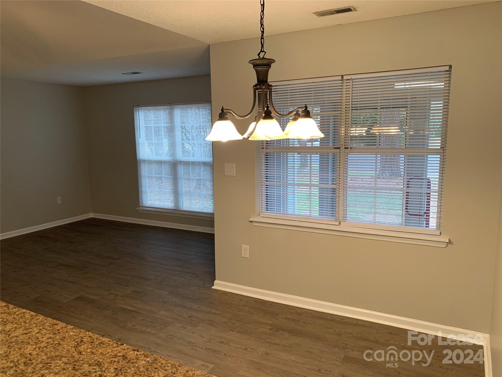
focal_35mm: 26
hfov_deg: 67.3
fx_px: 377
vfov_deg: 53.1
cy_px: 188
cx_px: 251
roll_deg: +0.2
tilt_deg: -7.6
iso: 80
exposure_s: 1/60
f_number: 1.8
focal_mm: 4.25
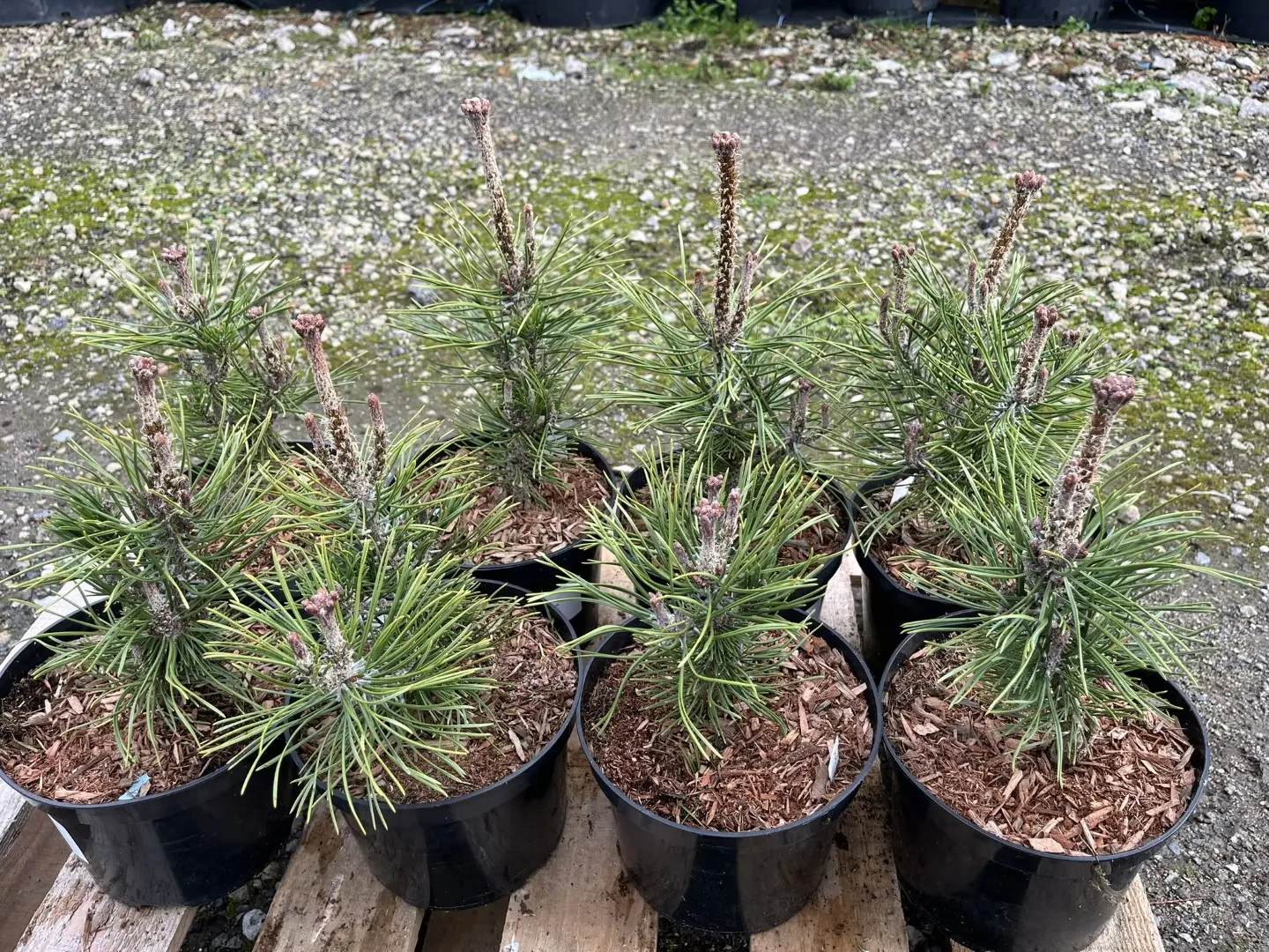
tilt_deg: -35.6
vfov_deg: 53.1
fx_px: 953
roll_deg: +1.6
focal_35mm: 26
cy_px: 476
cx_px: 634
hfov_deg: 67.3
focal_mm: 5.1
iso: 50
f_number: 1.6
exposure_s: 1/563
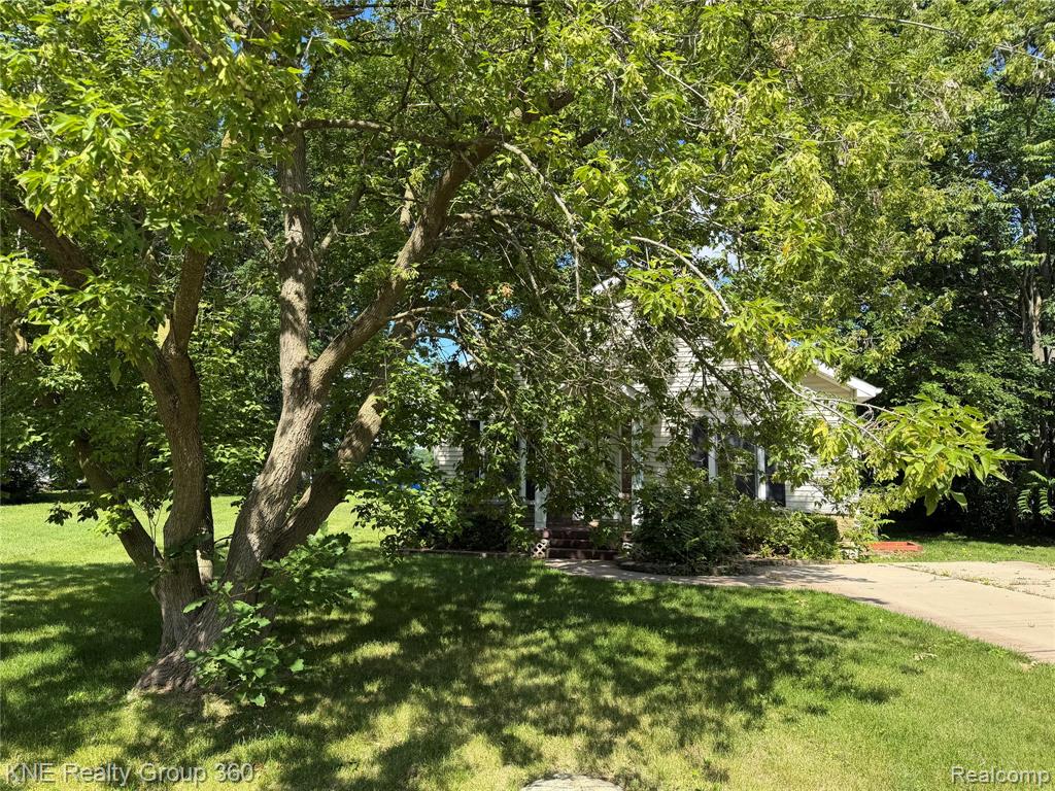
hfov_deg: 71.6
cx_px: 528
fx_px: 731
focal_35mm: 24
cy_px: 396
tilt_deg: +5.8
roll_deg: -2.3
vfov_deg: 56.8
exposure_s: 1/1493
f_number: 1.78
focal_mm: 6.76
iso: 80
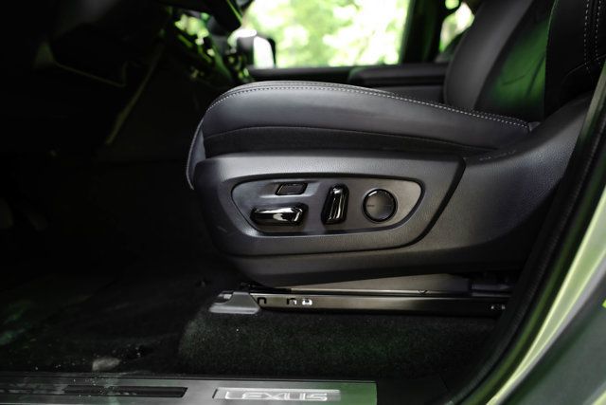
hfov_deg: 73.7
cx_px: 303
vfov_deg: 53.2
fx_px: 404
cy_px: 202
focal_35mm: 24
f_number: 2.8
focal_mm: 24
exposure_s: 1/250
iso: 800
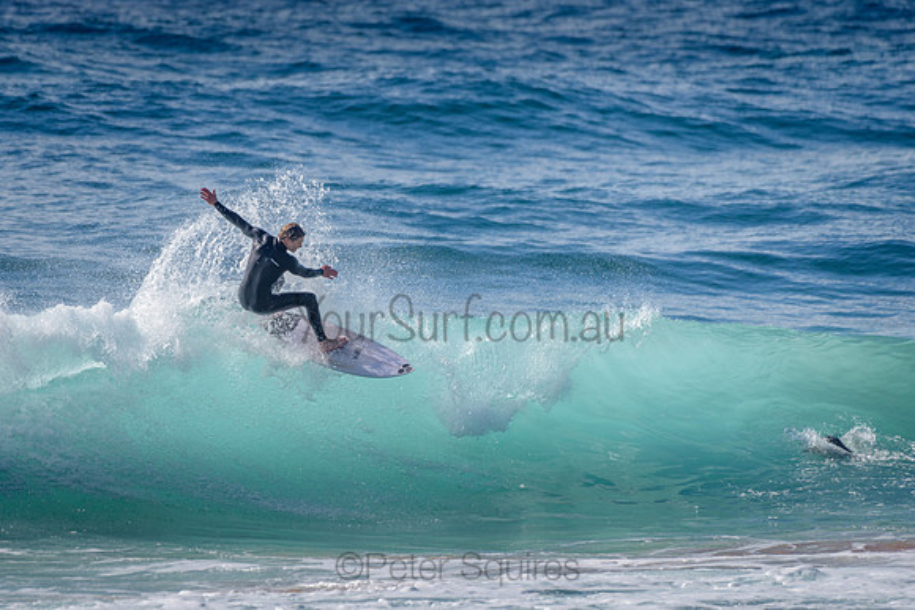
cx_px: 354
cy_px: 283
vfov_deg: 2.2
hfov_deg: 3.4
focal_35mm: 613
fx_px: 15587
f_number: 5.6
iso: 125
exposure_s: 1/2000
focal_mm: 500
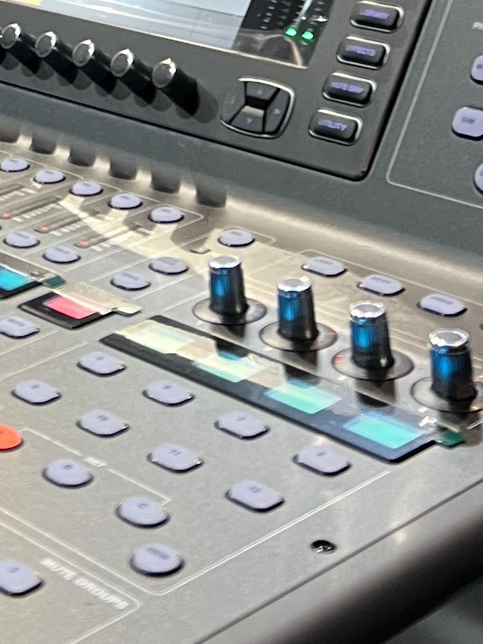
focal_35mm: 99
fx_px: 1842
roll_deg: +5.0
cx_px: -164
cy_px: -460
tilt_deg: +1.1
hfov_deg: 14.3
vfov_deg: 16.9
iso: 200
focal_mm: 5.7
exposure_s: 1/50
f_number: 1.5
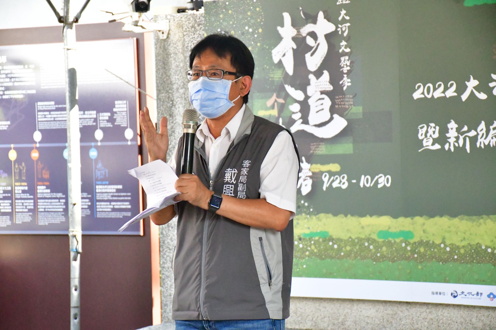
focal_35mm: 112
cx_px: 248
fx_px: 1543
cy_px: 165
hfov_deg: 18.3
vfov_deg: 12.2
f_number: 5
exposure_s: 1/2000
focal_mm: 75
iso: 16000
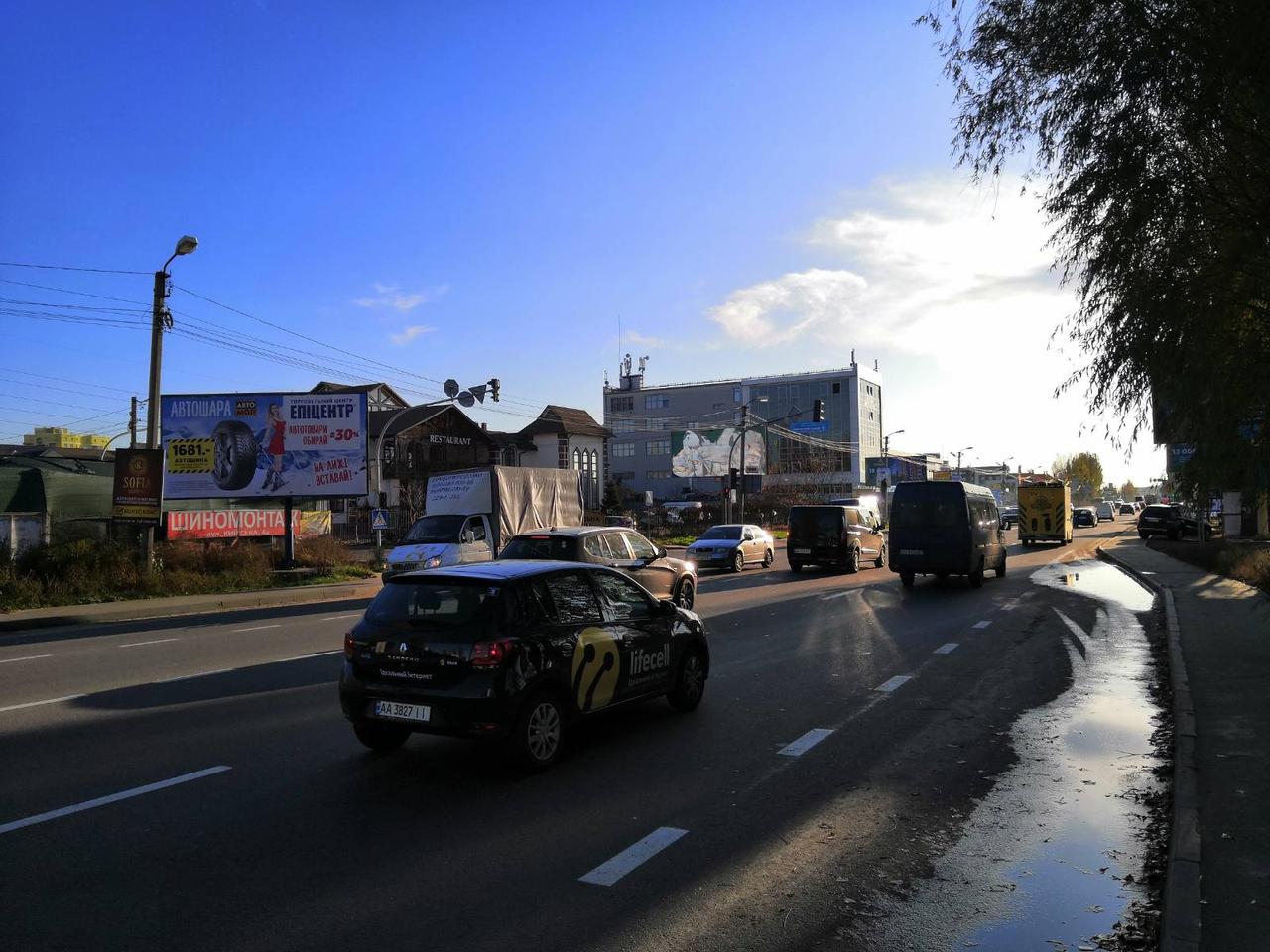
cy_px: 476
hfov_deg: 67.3
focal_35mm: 26
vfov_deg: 53.1
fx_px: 954
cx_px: 635
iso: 640
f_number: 2.2
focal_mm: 3.82
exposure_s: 1/25
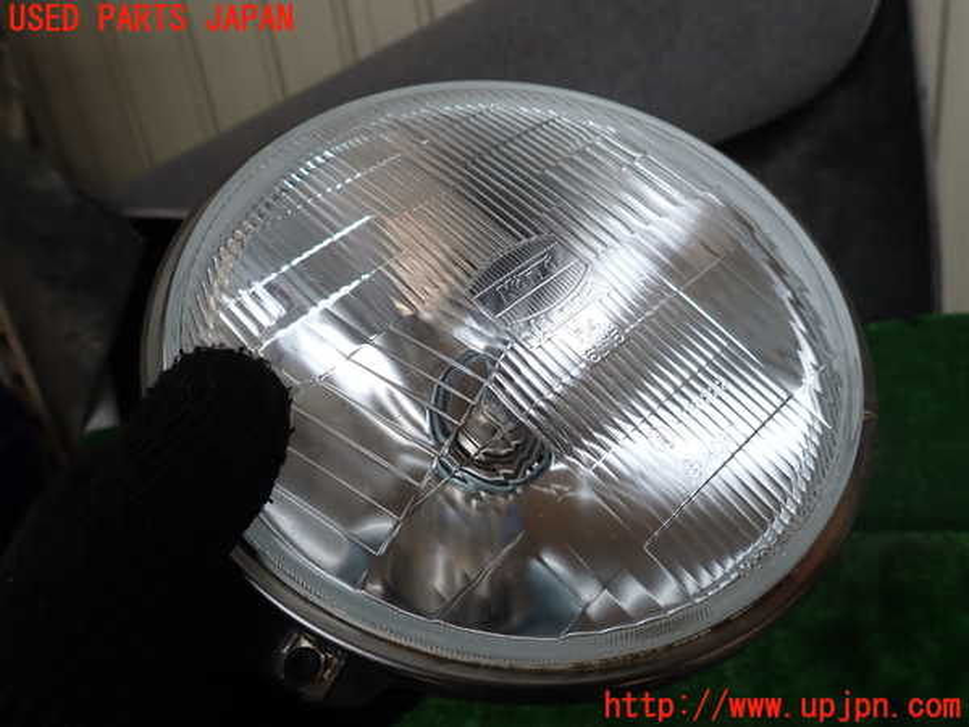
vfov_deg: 54.9
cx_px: 484
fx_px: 700
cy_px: 364
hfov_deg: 69.4
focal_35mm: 25
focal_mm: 4.5
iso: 100
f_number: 2.8
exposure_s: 1/500
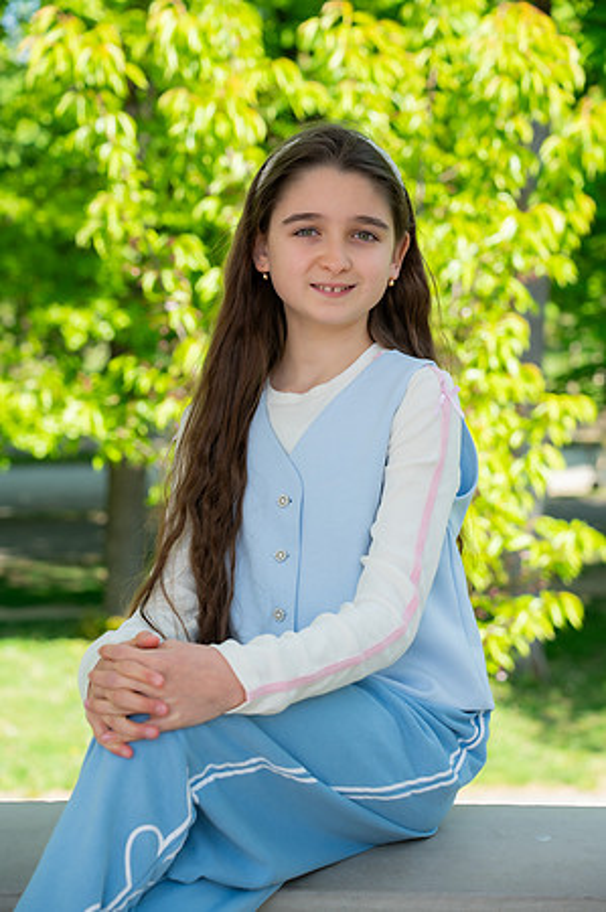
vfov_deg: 27.0
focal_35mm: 75
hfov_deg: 18.1
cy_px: 456
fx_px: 1898
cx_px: 303
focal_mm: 75
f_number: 5
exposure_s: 1/400
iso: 400
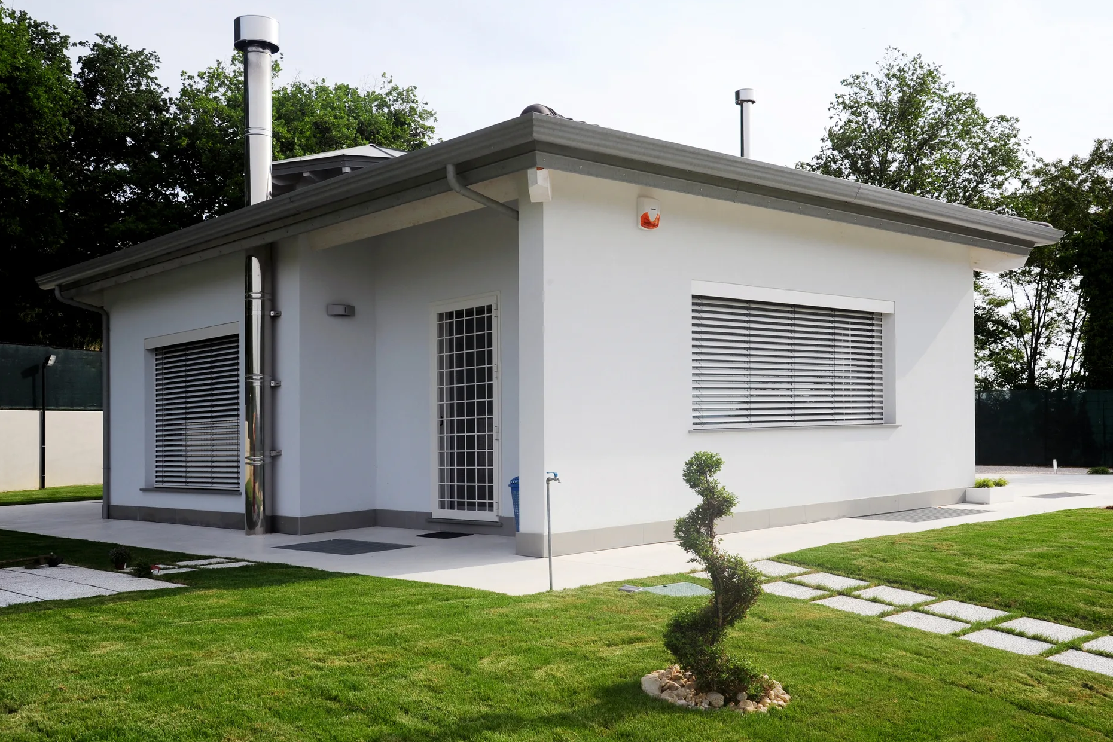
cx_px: 572
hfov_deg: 57.2
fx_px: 1020
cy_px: 361
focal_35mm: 33
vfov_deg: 40.0
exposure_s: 1/250
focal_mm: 32
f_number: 11
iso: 200
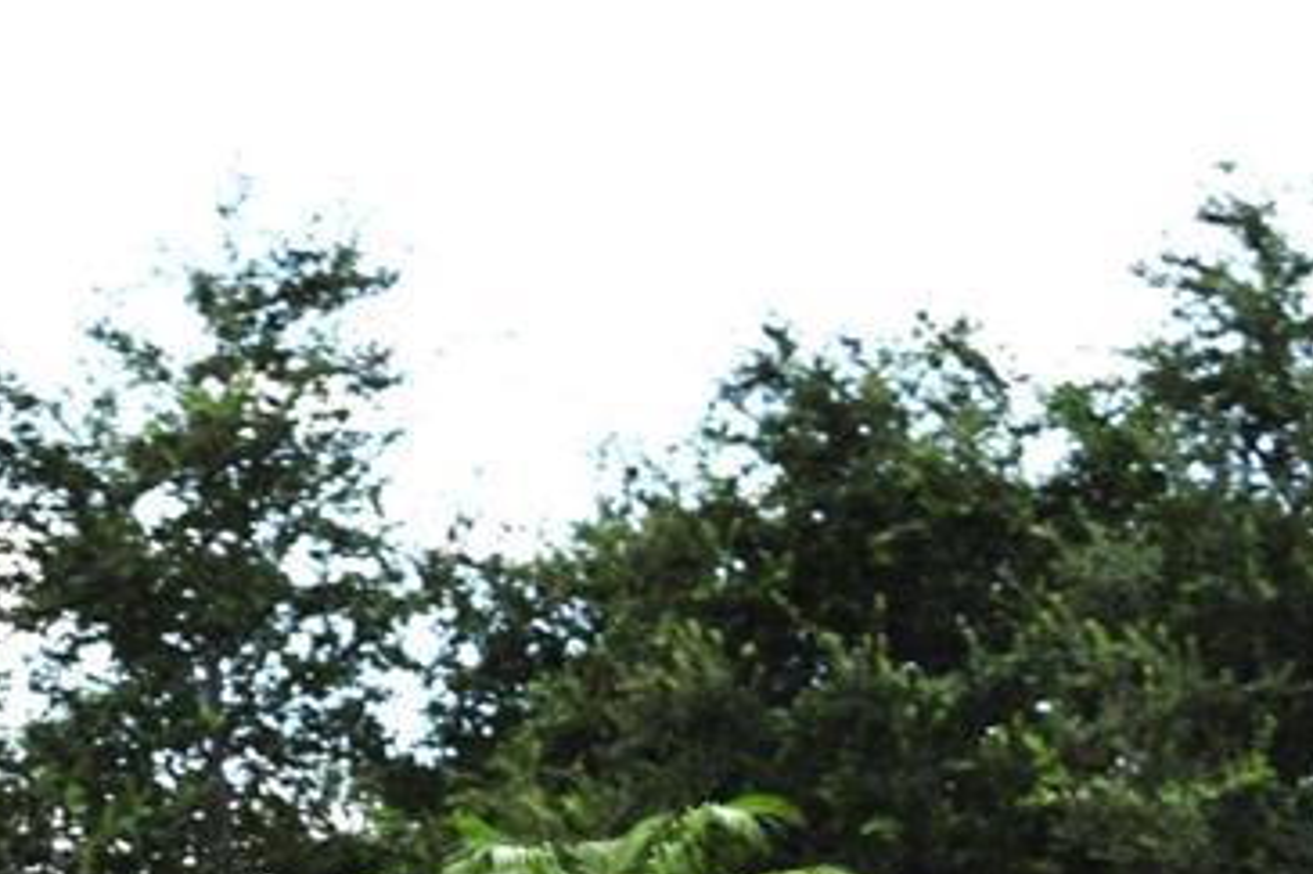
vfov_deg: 7.3
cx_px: -1083
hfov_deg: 10.5
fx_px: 6708
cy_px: 1572
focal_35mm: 184
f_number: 8
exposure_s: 1/200
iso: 100
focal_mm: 28
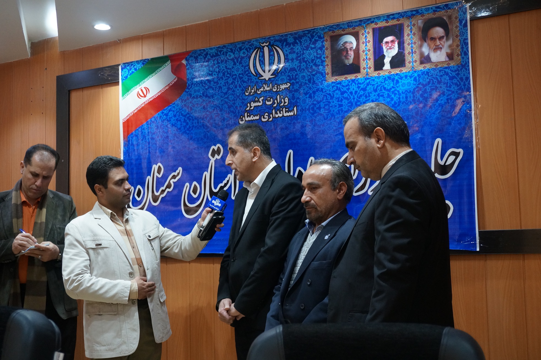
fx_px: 721
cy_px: 180
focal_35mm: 48
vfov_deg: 28.0
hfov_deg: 41.2
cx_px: 270
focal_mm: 32
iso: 1600
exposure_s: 1/60
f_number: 5
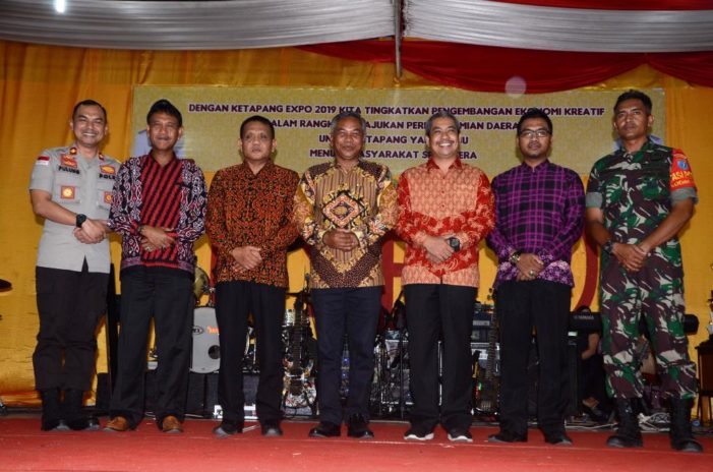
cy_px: 236
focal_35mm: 45
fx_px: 889
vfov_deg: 29.7
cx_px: 356
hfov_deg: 43.7
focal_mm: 30
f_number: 6.3
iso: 500
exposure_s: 1/80
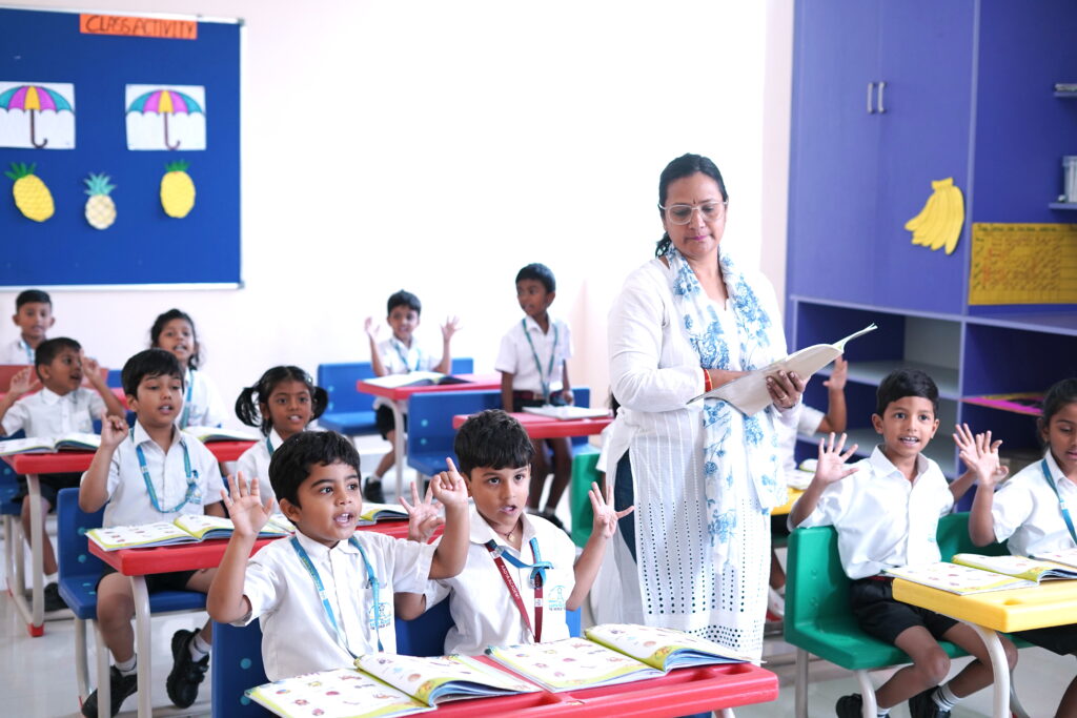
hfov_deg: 39.6
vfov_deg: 27.0
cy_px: 359
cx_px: 538
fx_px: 1496
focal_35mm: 50
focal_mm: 50
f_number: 2.8
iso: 1600
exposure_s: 1/400
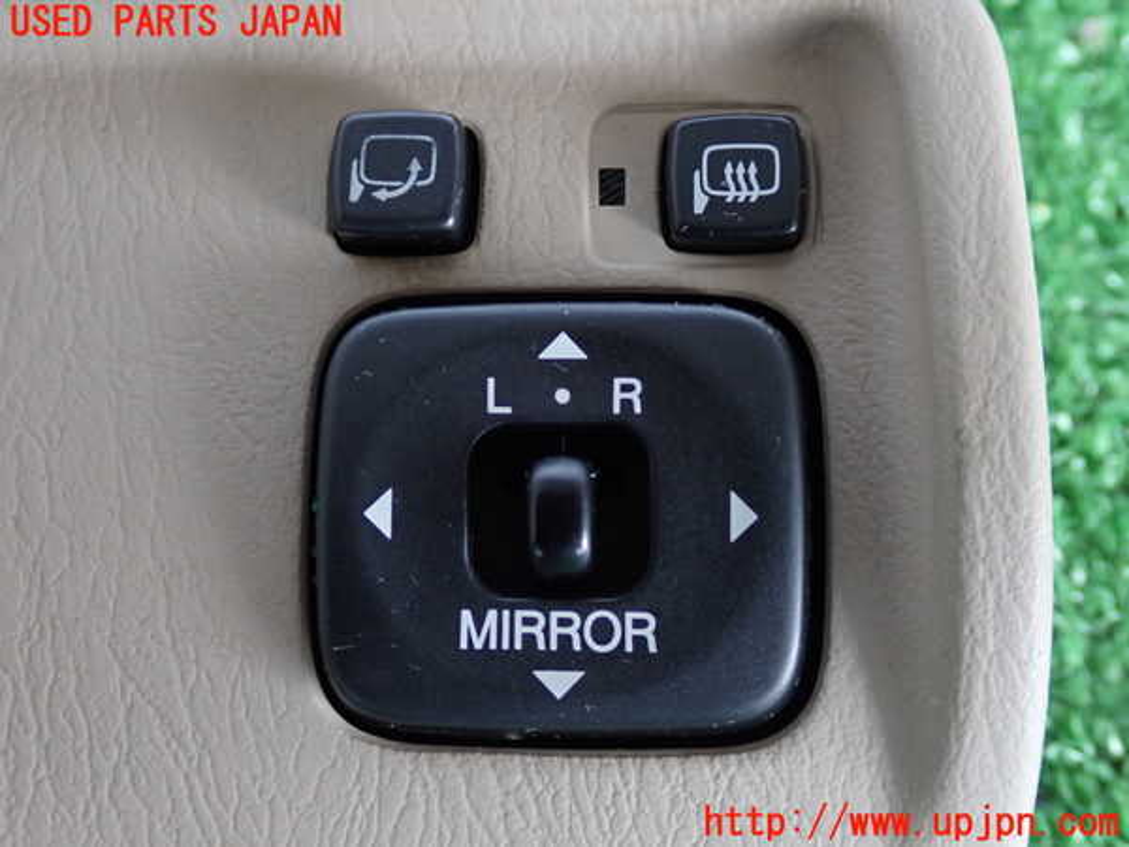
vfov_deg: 32.9
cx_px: 564
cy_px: 424
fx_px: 1435
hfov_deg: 42.9
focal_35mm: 44
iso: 400
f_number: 2.9
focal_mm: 7.84
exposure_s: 1/40
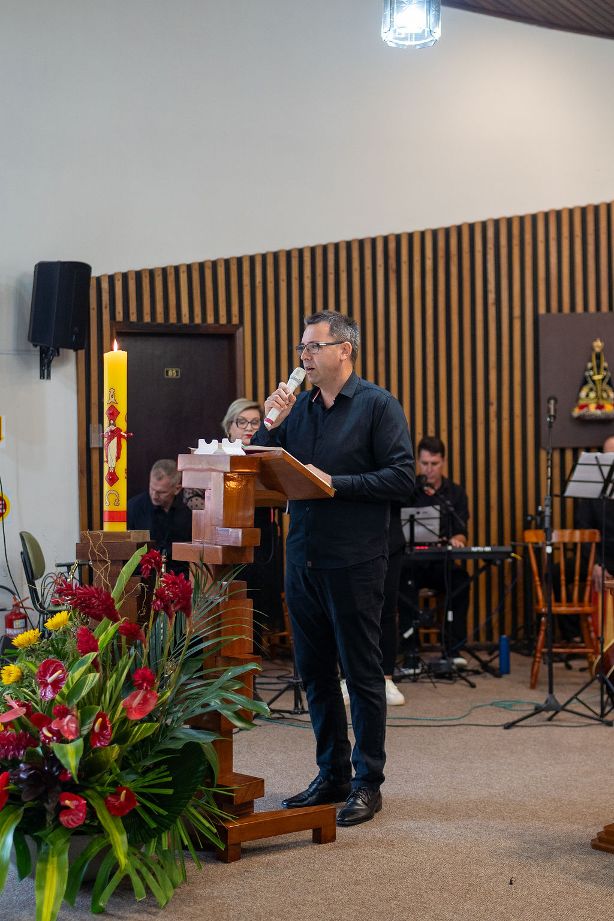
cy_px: 460
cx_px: 307
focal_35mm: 52
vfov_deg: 38.2
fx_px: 1330
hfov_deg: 26.0
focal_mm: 35
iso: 1000
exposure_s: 1/160
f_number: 1.8
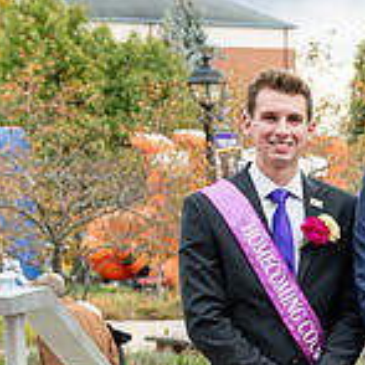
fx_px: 1921
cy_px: 359
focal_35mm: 161
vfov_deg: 10.8
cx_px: 656
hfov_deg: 10.2
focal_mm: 48
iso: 200
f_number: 5
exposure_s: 1/320
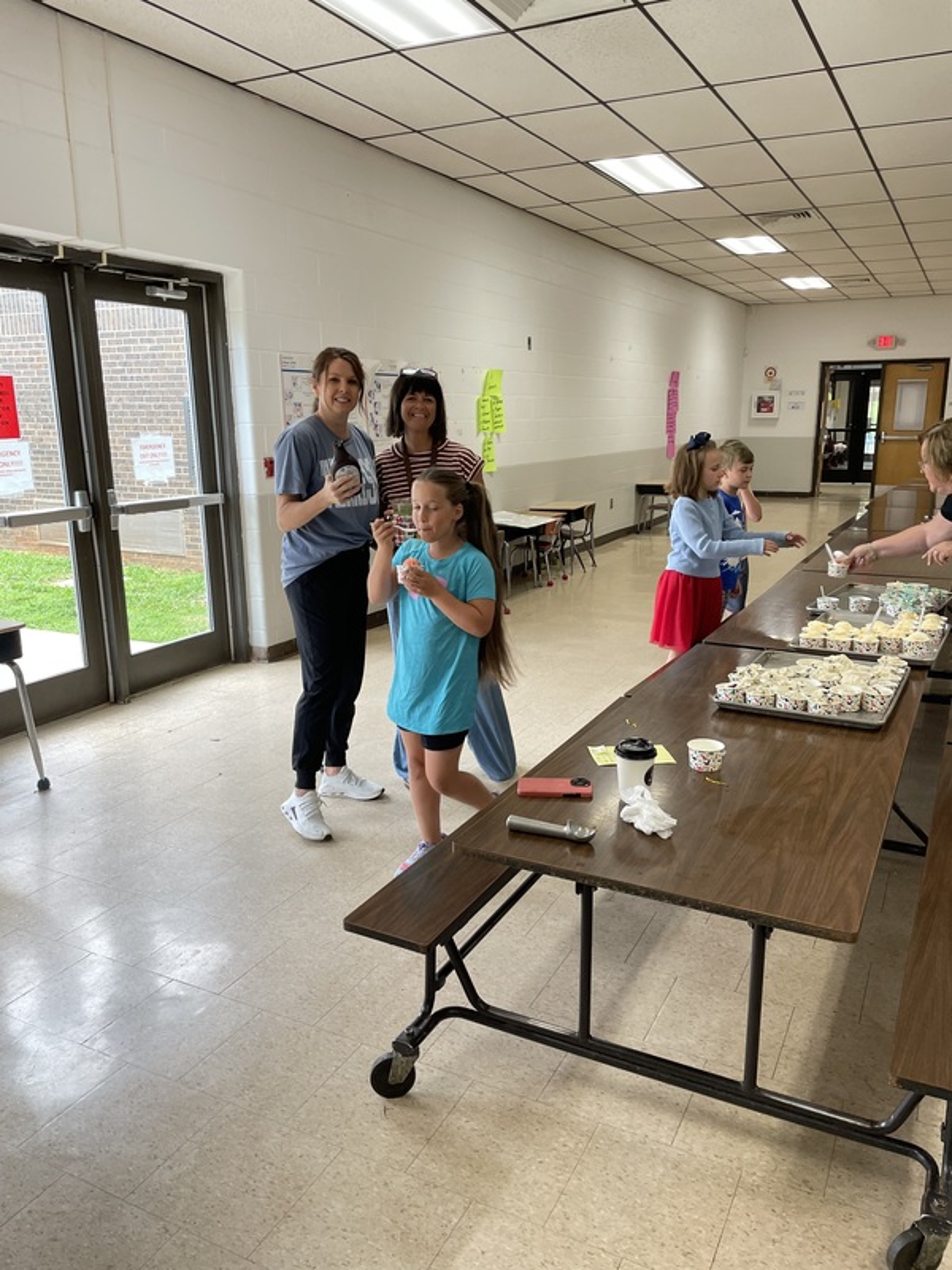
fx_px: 953
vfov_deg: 67.3
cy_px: 635
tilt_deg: -12.5
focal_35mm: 26
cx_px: 476
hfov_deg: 53.1
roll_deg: +0.1
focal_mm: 4.2
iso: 125
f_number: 1.6
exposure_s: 1/120
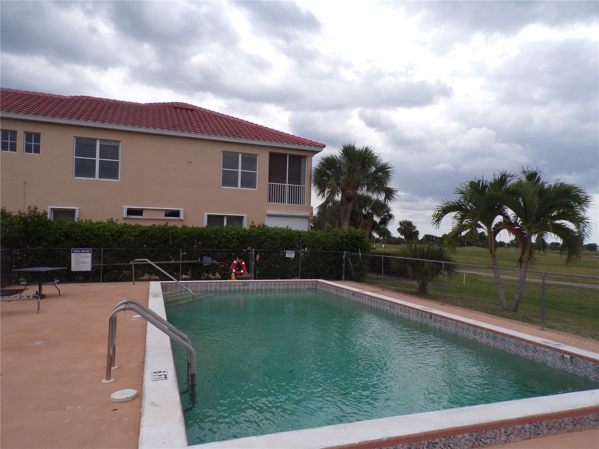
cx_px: 300
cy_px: 224
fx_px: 415
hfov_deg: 71.6
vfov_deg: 56.8
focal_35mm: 24
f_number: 5.8
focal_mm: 4.3
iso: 80
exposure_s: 1/280
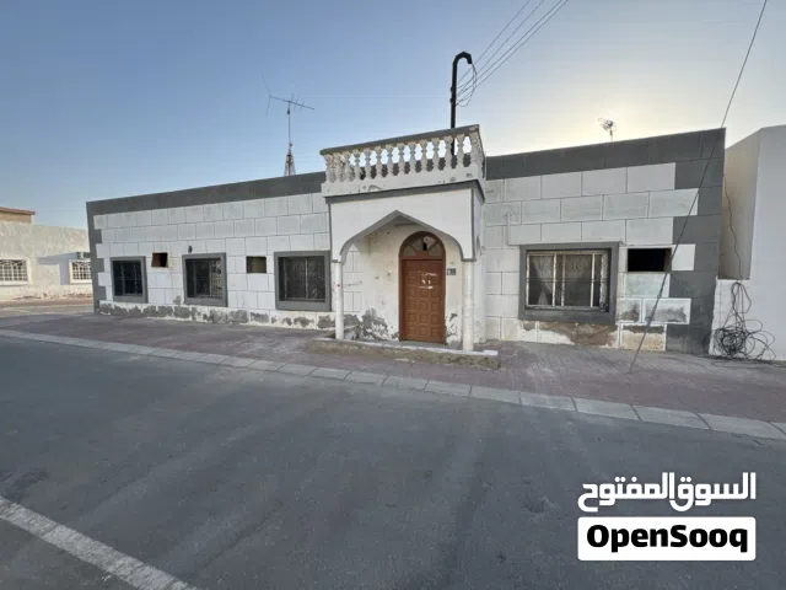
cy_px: 295
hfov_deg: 102.1
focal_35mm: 14
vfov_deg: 85.7
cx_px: 393
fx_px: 318
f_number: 2.2
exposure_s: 1/664
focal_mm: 2.22
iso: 40
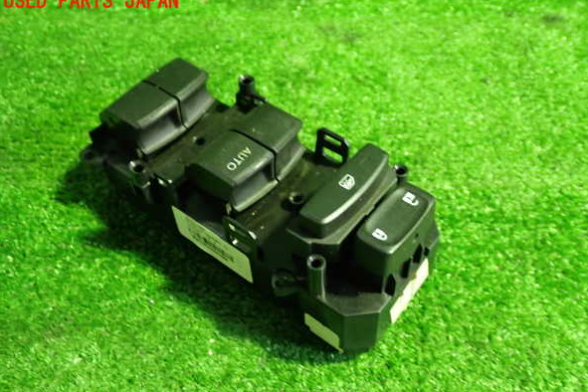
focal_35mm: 38
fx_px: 621
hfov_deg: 50.7
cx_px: 296
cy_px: 213
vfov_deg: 35.0
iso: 800
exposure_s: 1/40
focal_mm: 6.37
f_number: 2.5
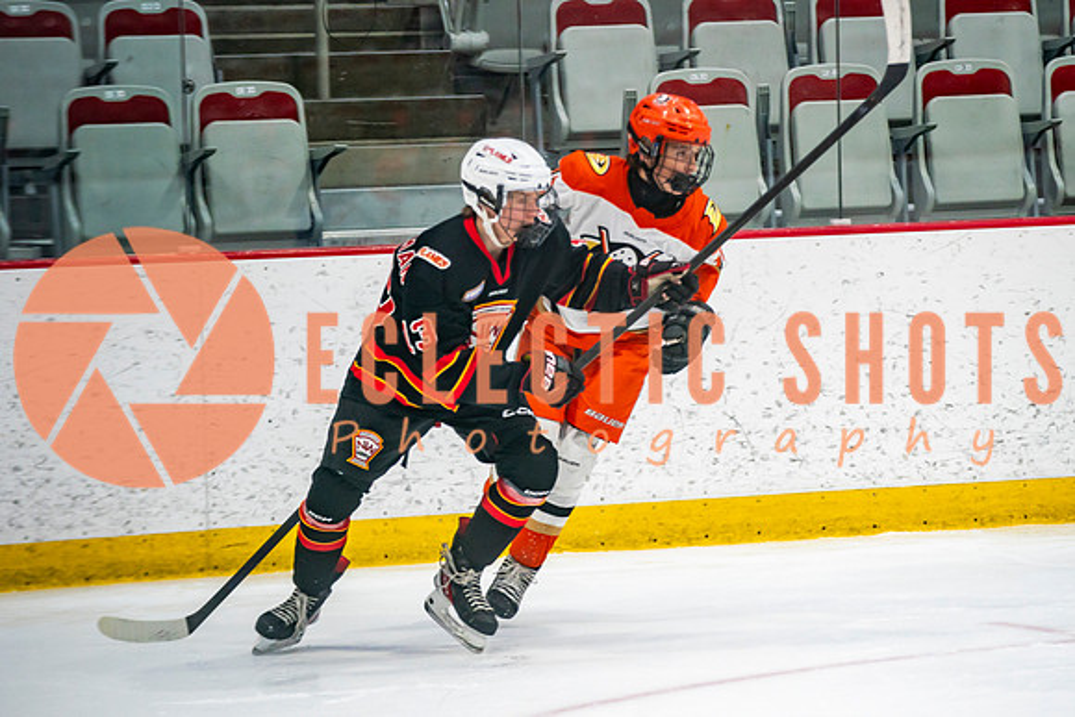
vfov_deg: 6.2
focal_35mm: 221
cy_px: 428
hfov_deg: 9.3
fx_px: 6599
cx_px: 642
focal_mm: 170
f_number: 2.8
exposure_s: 1/640
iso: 1000
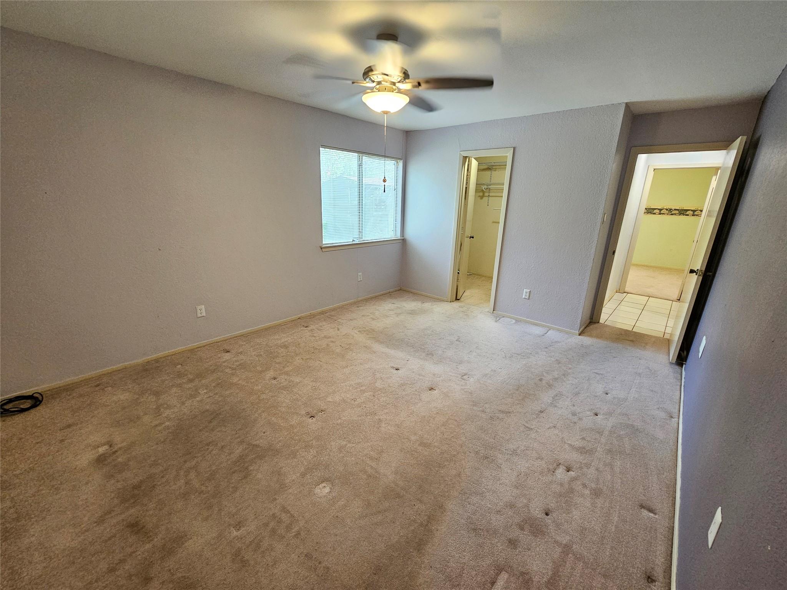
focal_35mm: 13
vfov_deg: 89.9
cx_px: 394
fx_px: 296
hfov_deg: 106.2
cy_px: 295
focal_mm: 2.2
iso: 320
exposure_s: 1/40
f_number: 2.2
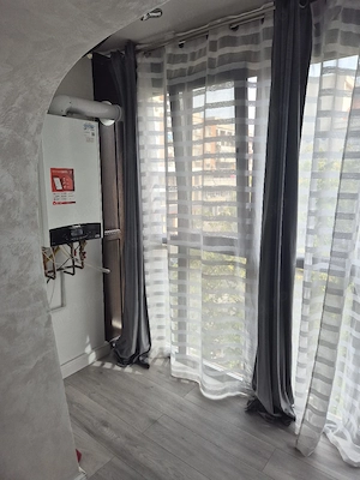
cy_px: 240
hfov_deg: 58.9
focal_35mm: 23
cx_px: 180
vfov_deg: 73.9
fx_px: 319
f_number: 1.8
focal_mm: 5.4
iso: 32
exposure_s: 1/182
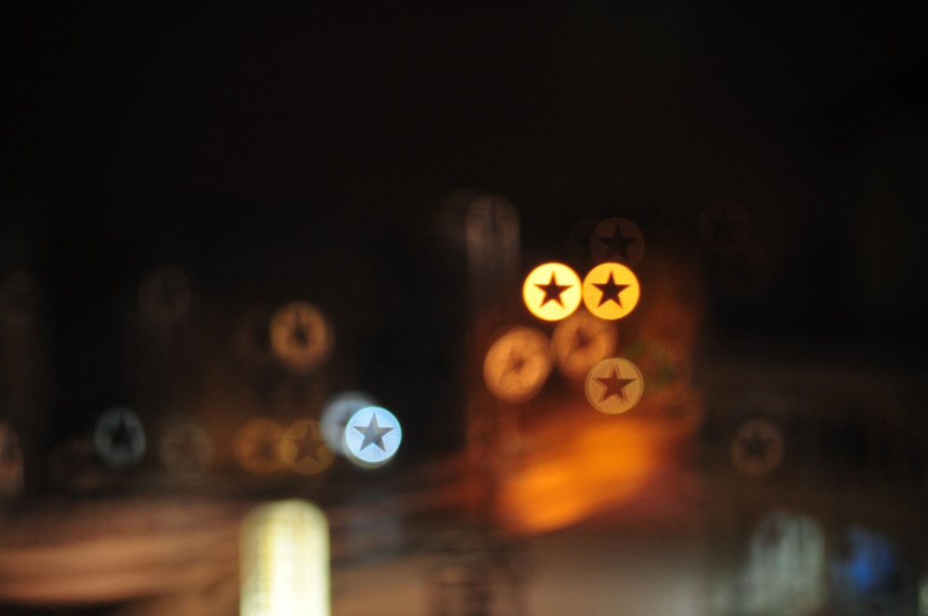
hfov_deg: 27.0
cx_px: 464
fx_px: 1931
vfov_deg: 18.1
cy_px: 308
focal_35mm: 75
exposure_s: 1/10
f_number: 1.4
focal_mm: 50
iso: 400
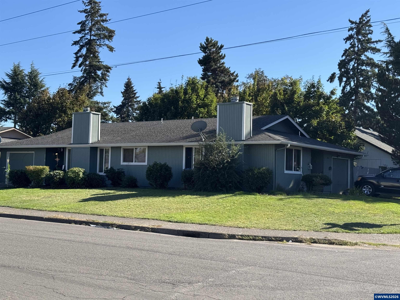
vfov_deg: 30.3
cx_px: 200
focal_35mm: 48
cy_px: 150
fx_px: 555
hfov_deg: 39.7
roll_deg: -0.7
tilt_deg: +3.0
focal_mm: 6.76
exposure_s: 1/2717
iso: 64
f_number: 1.78
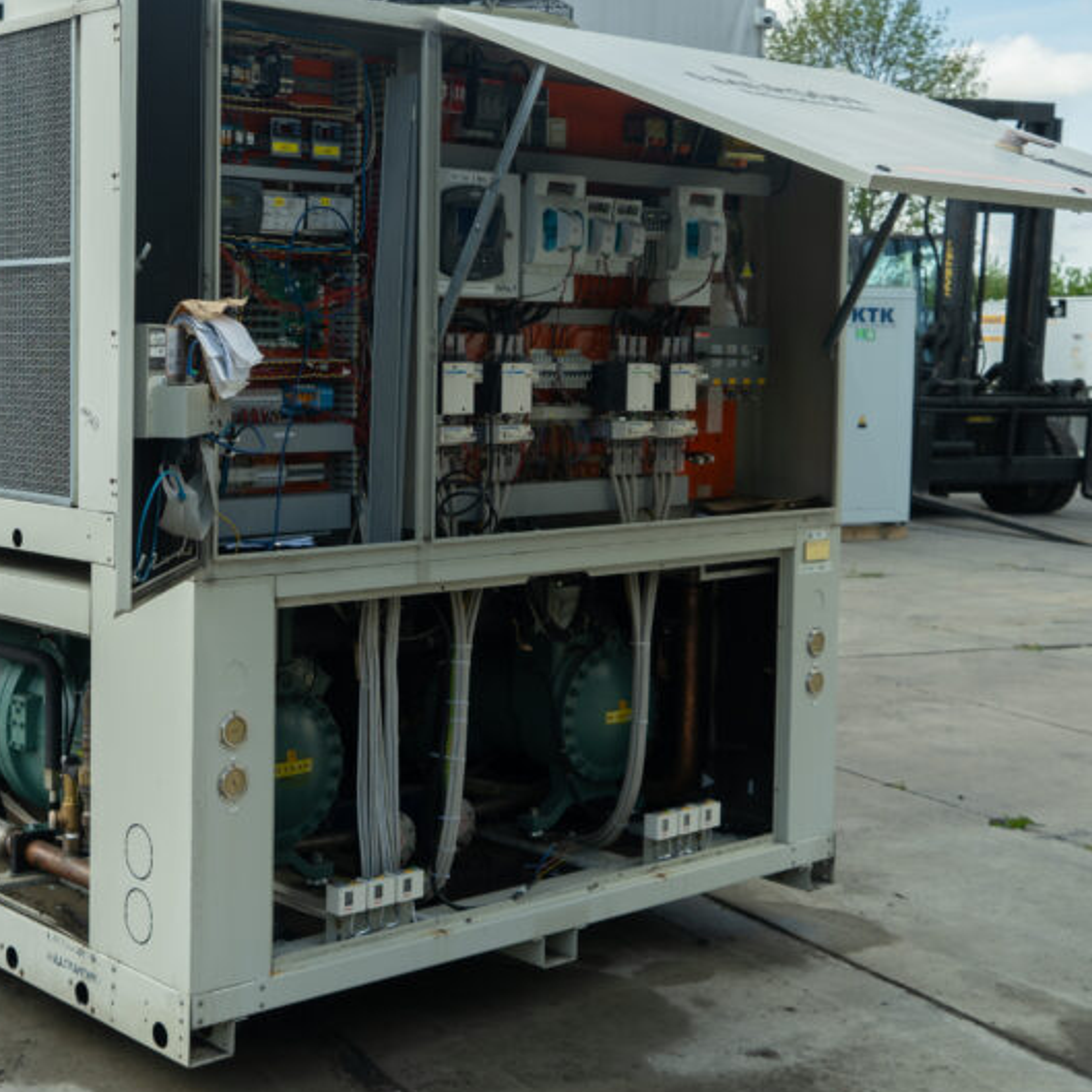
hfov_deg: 32.4
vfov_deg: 33.3
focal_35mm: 51
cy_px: 439
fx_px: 1820
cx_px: 202
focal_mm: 31
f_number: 6.3
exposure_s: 1/60
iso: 100
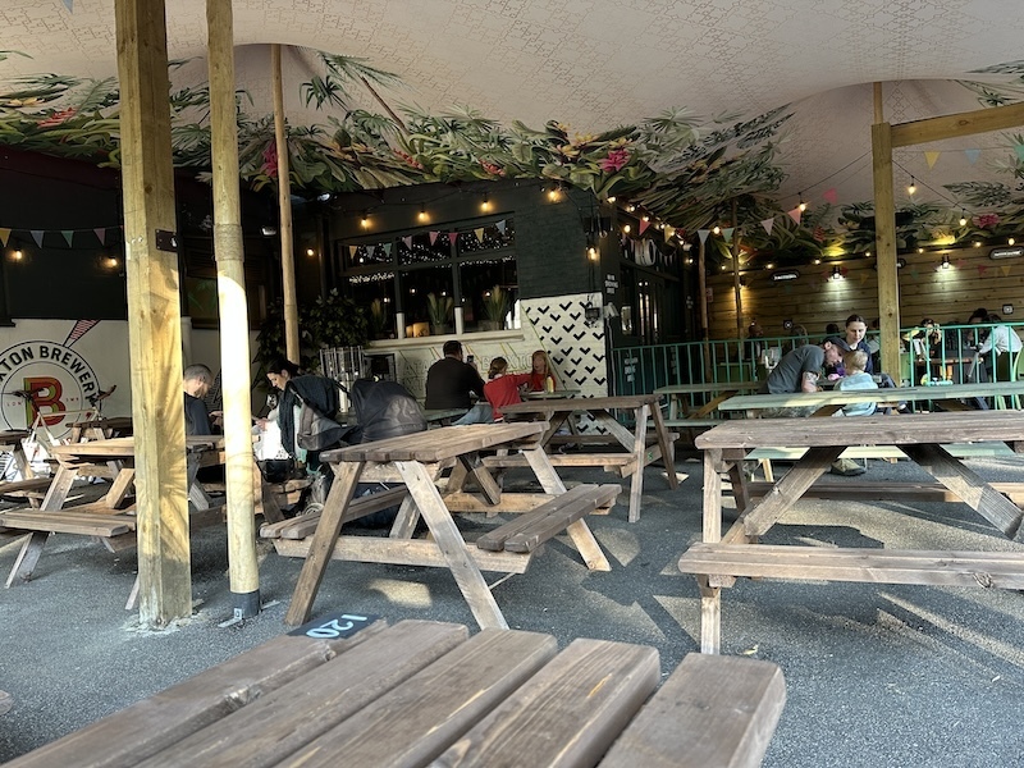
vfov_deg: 56.8
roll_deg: +3.2
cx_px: 512
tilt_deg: -2.6
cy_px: 384
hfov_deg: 71.6
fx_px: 710
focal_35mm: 24
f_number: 1.78
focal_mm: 6.86
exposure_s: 1/100
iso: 160
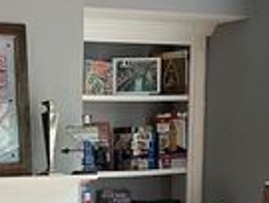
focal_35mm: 96
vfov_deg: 15.0
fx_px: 748
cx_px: -120
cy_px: 234
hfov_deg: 18.4
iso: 200
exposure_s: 1/60
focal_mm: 4.2
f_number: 1.6
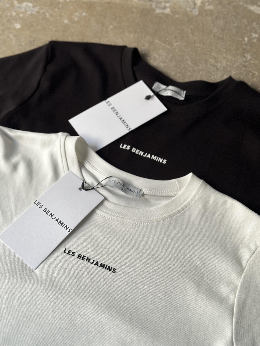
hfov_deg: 30.3
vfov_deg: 39.7
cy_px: 173
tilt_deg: -62.1
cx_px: 130
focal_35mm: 48
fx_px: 481
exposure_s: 1/121
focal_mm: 6.86
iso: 100
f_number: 1.78
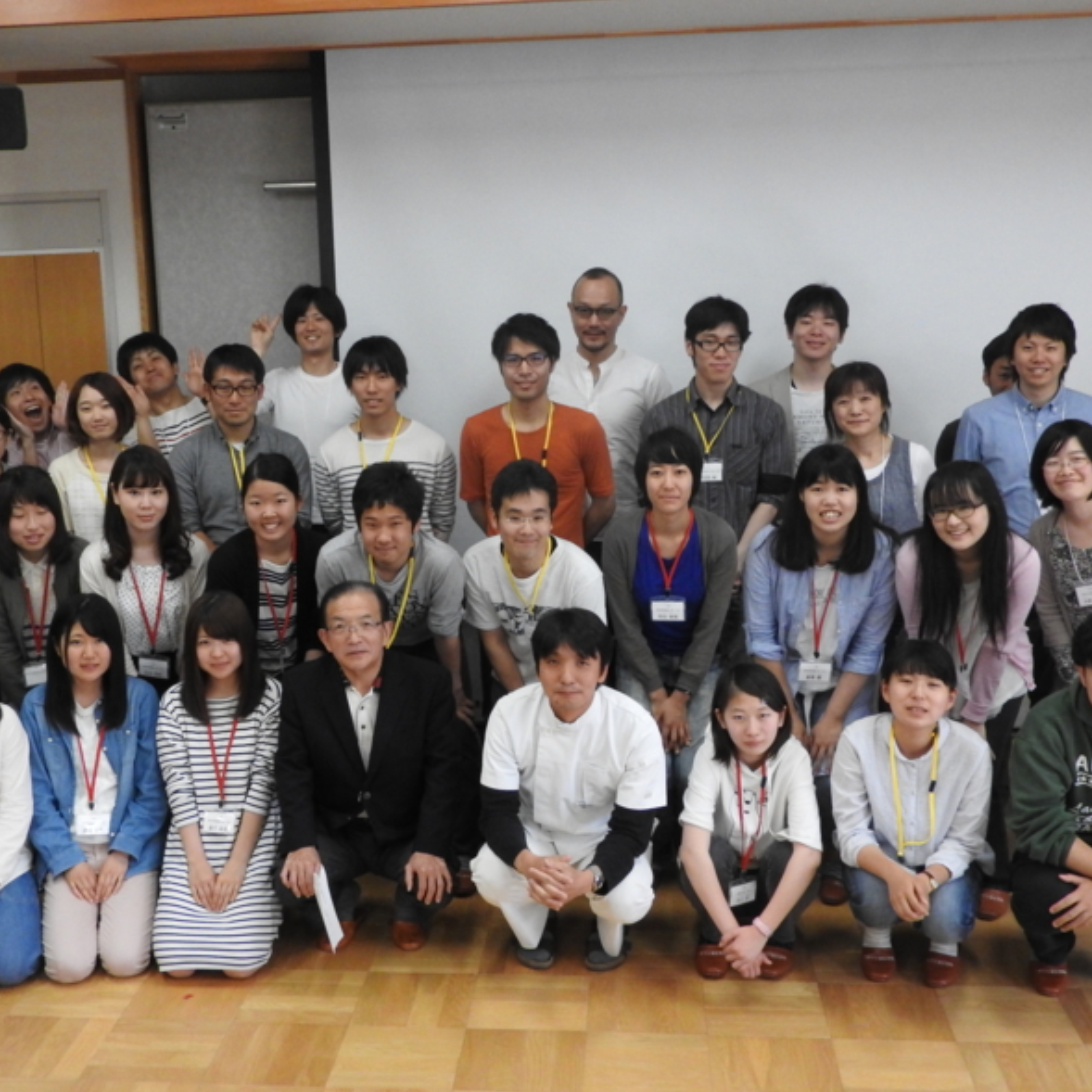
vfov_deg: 40.0
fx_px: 1499
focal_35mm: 42
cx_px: 478
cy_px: 547
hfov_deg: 40.0
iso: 640
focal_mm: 6.3
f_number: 3.8
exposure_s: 1/125
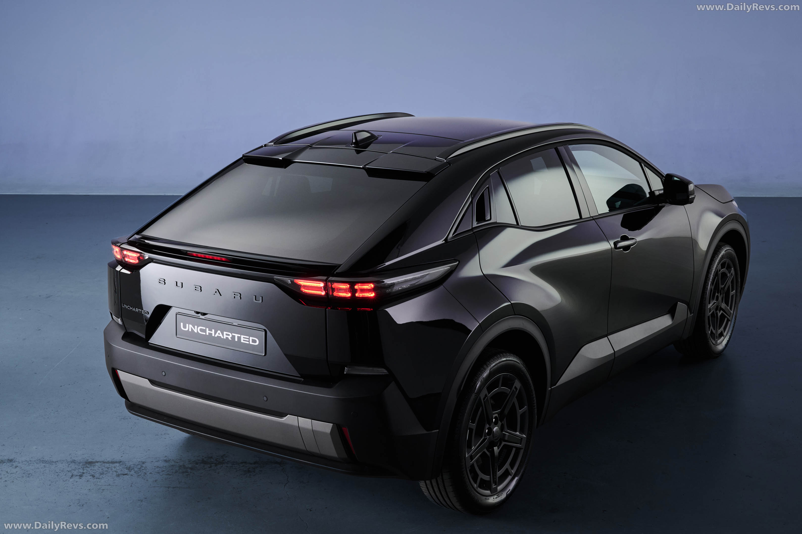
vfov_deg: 27.0
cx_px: 401
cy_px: 267
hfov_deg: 39.6
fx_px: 1114
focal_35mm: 50
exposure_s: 1/5
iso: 500
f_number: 8
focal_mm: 50
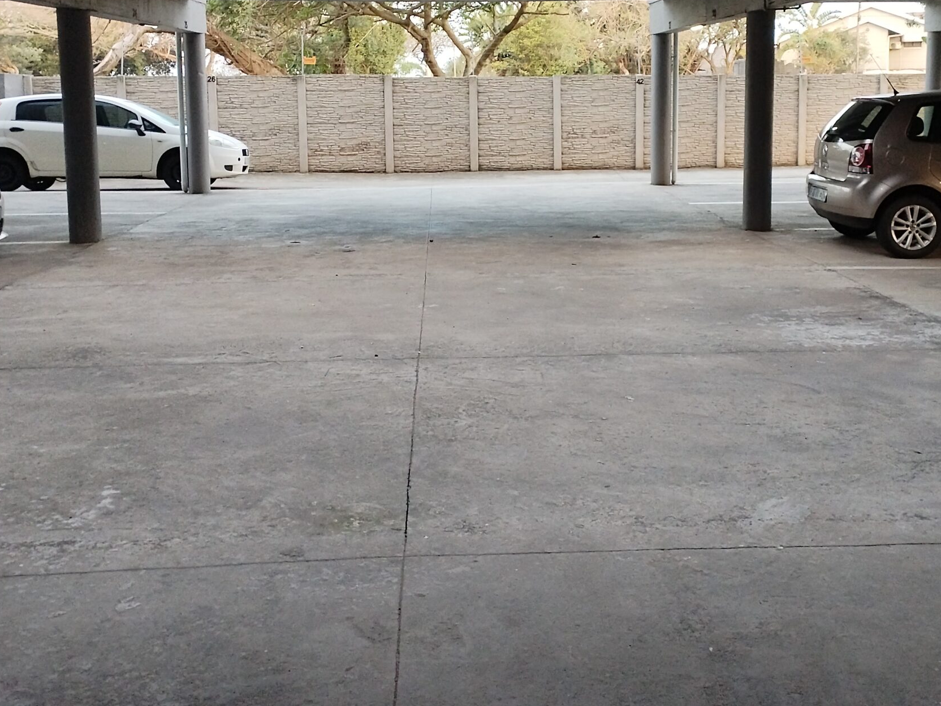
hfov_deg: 46.7
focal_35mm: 40
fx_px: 1087
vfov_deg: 35.4
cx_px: 537
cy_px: 200
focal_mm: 4.25
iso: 546
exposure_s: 1/100
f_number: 1.8
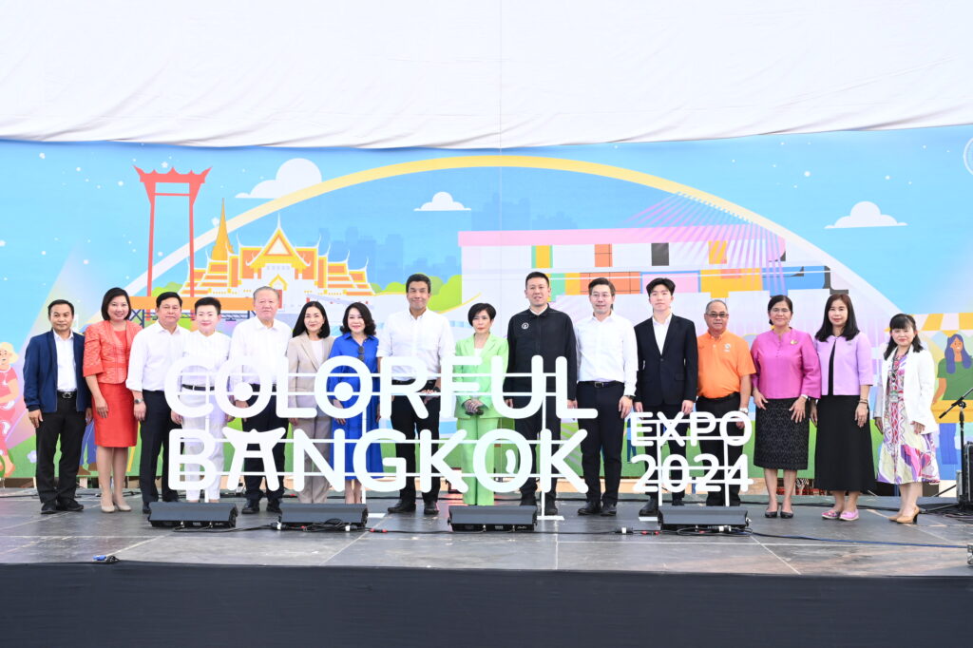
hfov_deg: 46.4
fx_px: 1135
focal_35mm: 42
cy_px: 324
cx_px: 486
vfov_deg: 31.9
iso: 400
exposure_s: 1/250
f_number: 5
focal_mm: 28
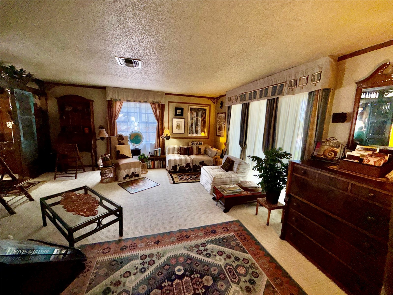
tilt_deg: -8.0
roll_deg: -2.8
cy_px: 148
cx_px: 196
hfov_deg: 102.1
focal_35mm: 14
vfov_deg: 85.7
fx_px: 159
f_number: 2.2
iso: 40
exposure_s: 1/122
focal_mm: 2.22
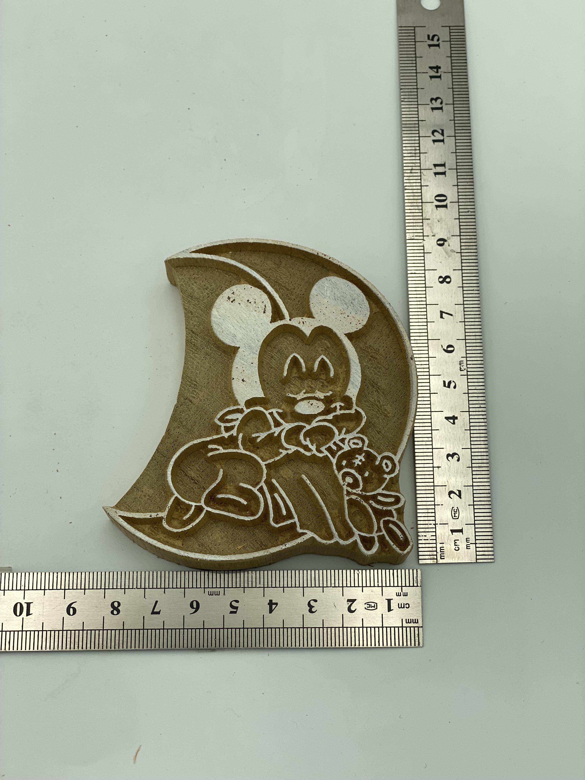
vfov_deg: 36.8
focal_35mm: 52
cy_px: 390
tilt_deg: -73.7
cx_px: 292
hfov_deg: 28.0
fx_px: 1172
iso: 20
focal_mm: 6
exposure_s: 1/786
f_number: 2
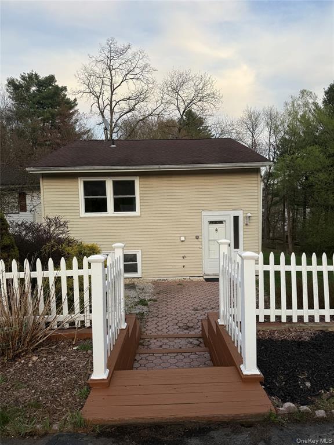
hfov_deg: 56.8
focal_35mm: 24
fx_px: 309
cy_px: 222
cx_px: 167
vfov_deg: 71.6
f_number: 1.78
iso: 80
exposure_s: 1/632
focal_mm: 6.76
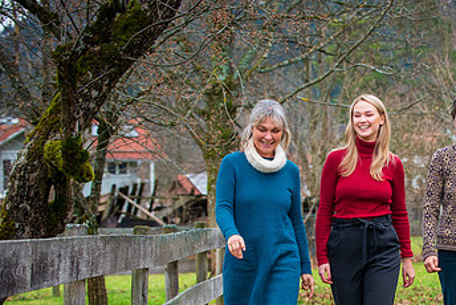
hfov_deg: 14.1
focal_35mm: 145
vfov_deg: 9.5
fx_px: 1838
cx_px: 374
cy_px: 243
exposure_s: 1/320
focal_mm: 86
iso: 800
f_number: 5
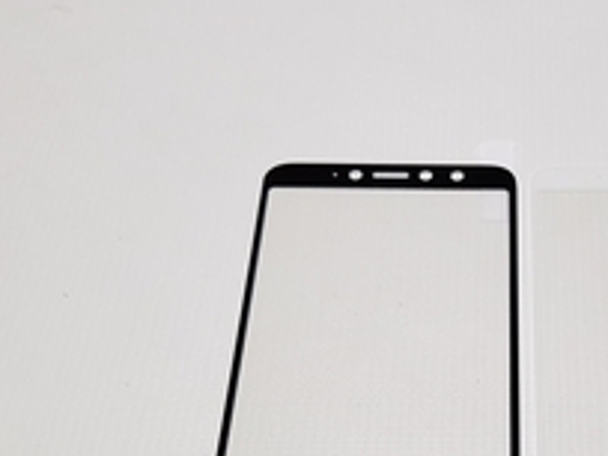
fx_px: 896
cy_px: 423
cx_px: 519
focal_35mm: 51
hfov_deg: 35.8
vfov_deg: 27.4
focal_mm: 4.2
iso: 200
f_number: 1.7
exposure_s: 1/50
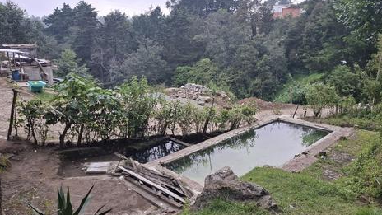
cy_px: 97
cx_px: 198
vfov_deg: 42.8
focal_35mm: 27
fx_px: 273
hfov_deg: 69.8
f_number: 1.8
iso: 50
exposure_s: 1/127
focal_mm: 5.54
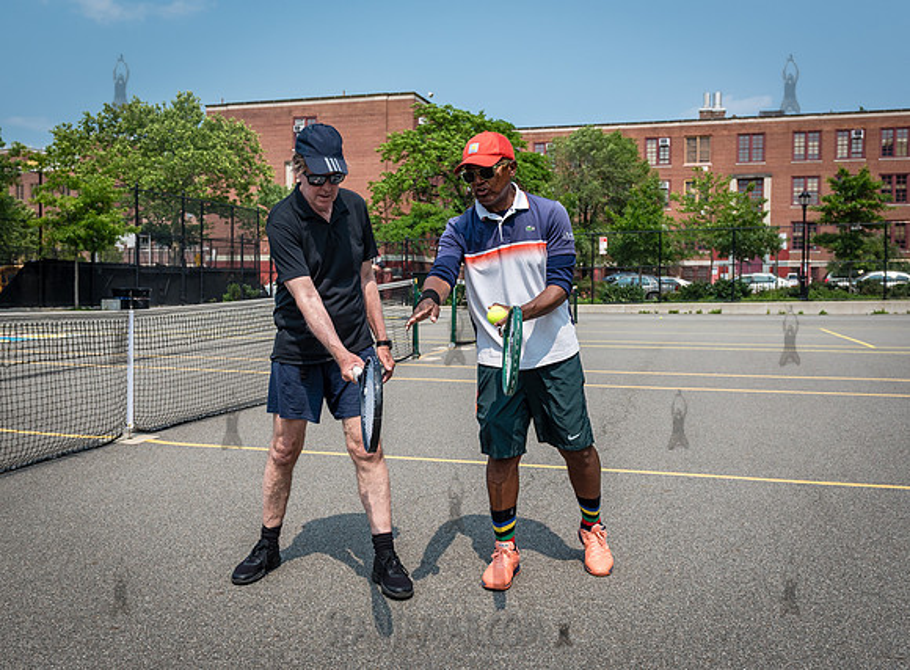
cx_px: 424
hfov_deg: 54.0
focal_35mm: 34
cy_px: 308
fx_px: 891
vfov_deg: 41.2
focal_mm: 24
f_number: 4.5
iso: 200
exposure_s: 1/2000
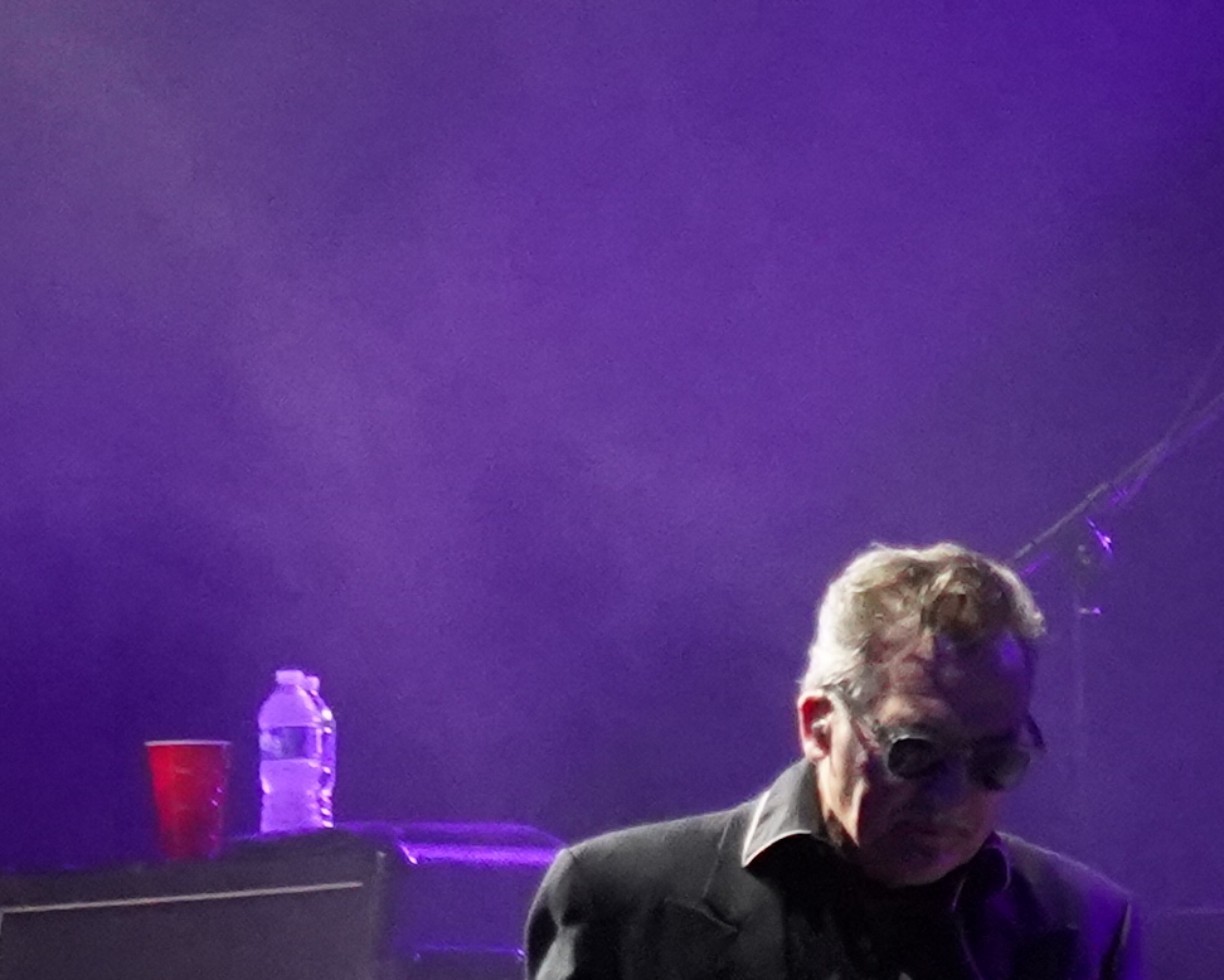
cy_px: 600
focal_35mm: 608
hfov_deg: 3.2
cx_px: -73
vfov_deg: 2.5
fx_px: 22030
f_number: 4
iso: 6400
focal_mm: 105
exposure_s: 1/160
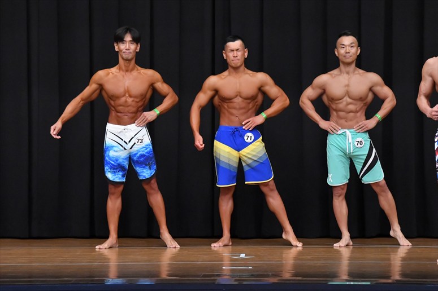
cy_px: 146
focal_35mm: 225
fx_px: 2736
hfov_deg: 9.2
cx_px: 219
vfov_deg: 6.1
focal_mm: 150
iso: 8000
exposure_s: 1/400
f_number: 5.6
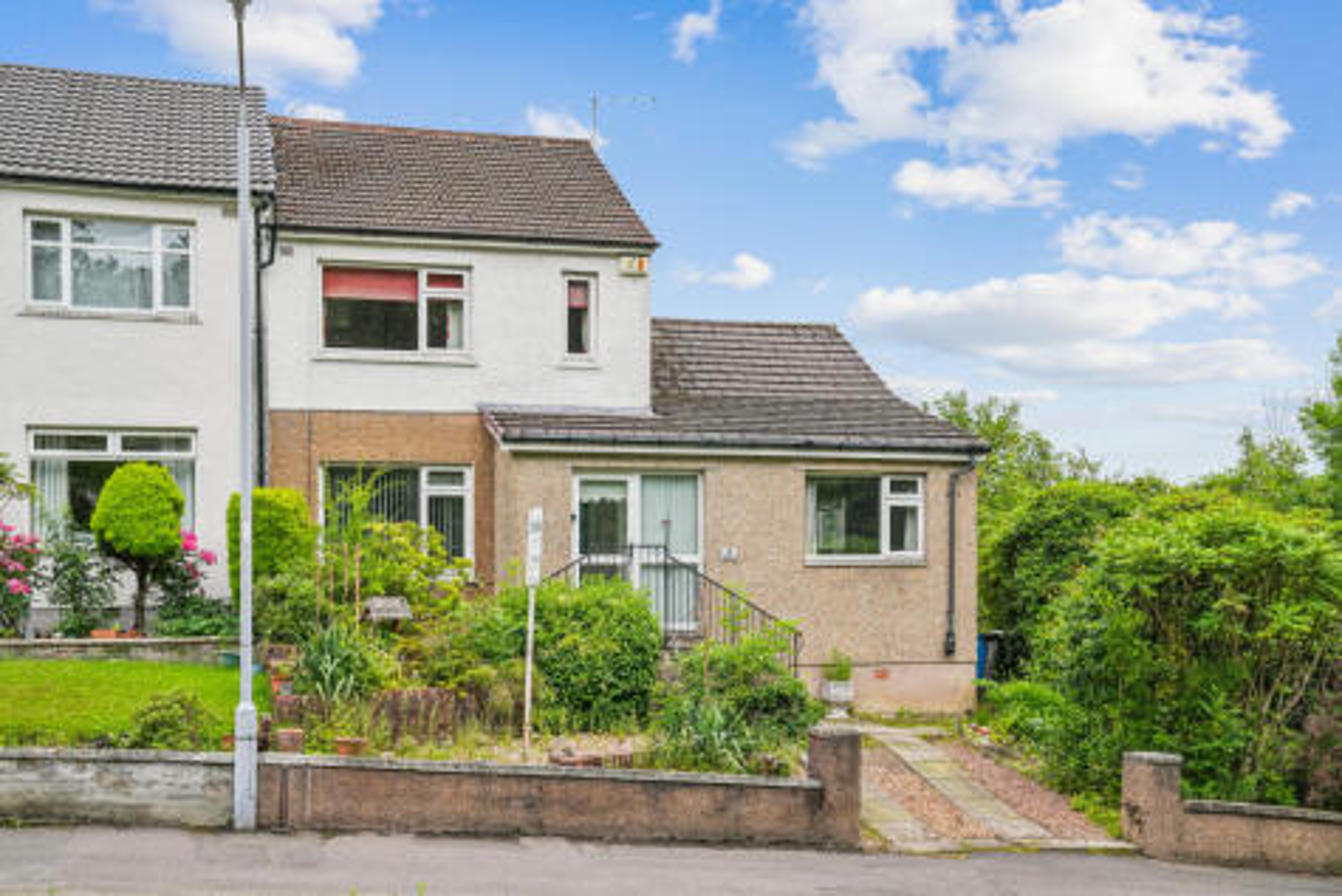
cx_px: 671
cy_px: 448
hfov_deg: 48.4
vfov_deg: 33.4
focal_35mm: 40
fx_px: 1491
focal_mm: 40
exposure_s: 1/320
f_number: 7.1
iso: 640
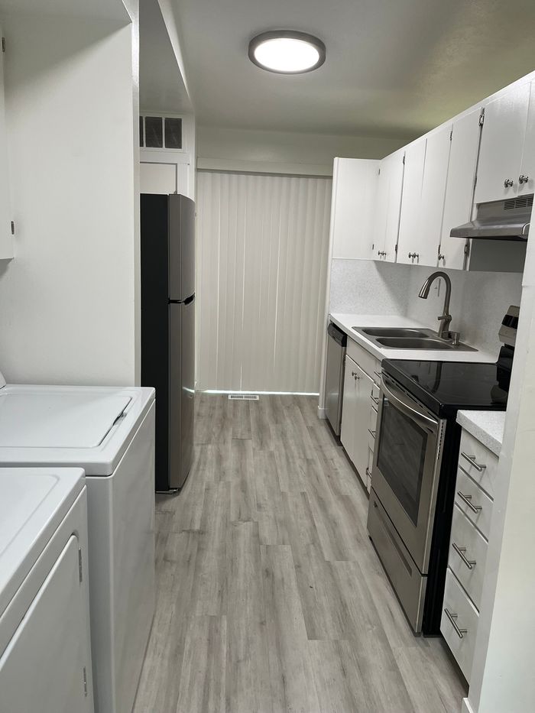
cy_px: 356
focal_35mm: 26
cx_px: 268
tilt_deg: -11.4
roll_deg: -2.4
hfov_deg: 53.1
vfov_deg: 67.3
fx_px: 536
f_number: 1.6
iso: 125
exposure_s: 1/120
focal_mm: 5.1
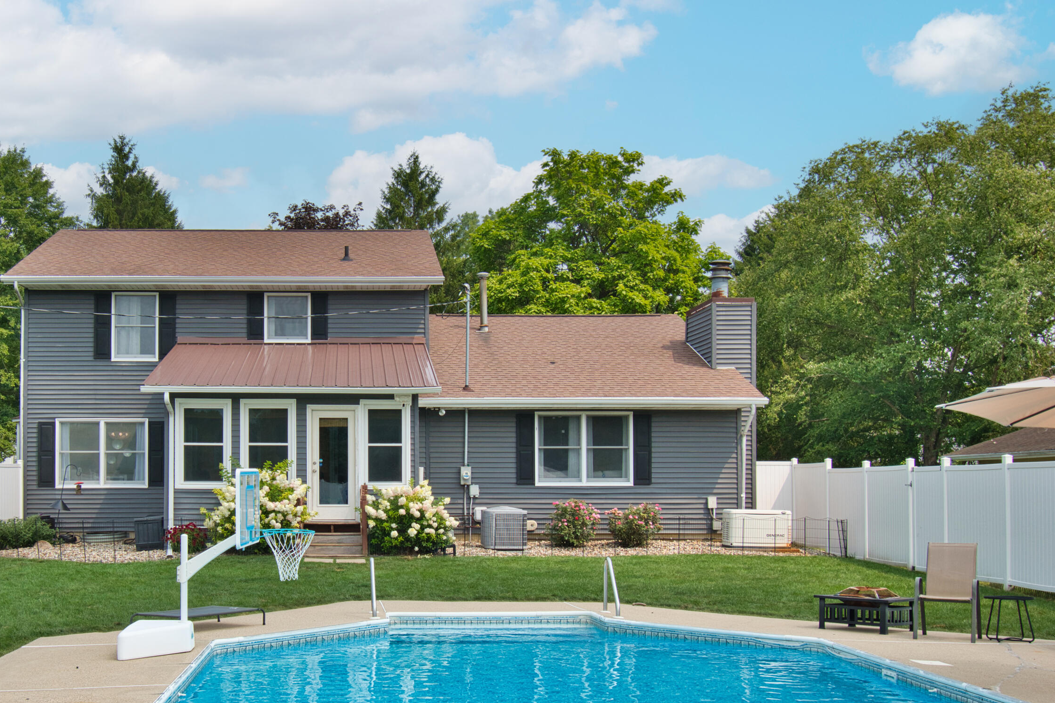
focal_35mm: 40
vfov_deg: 33.2
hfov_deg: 47.8
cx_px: 367
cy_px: 442
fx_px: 1172
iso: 200
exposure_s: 1/400
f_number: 10
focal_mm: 20
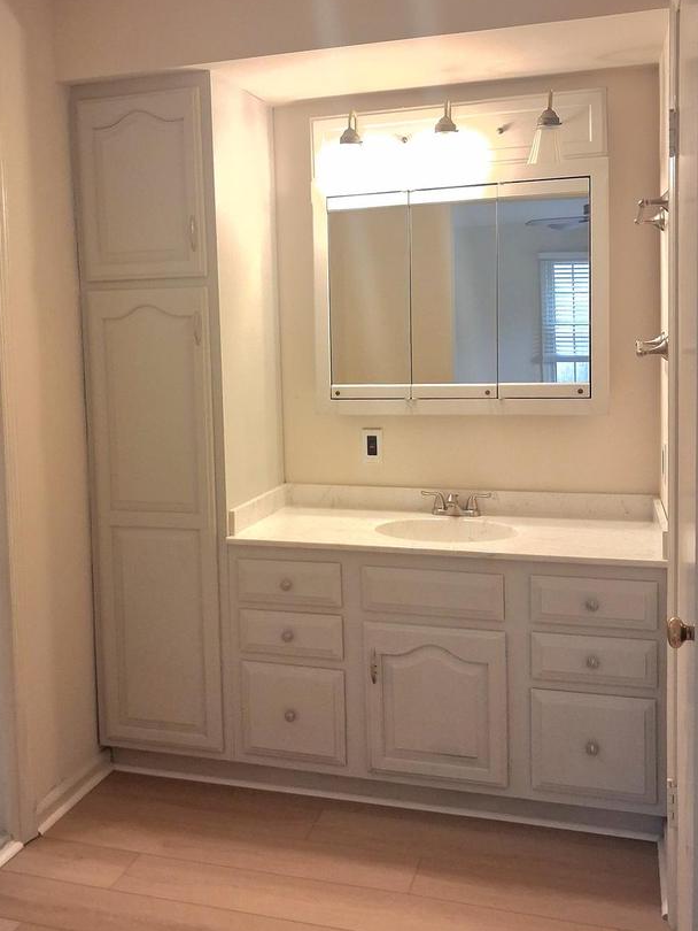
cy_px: 422
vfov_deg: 51.3
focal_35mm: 36
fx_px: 967
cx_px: 281
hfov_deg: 39.5
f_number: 1.8
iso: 320
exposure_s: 1/120
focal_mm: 4
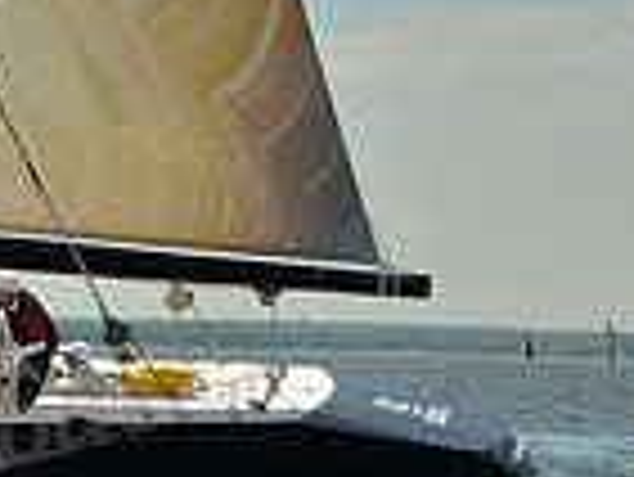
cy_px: 277
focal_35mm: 276
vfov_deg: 5.4
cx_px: -589
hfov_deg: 6.9
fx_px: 5059
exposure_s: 1/1600
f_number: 8
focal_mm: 70
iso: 280
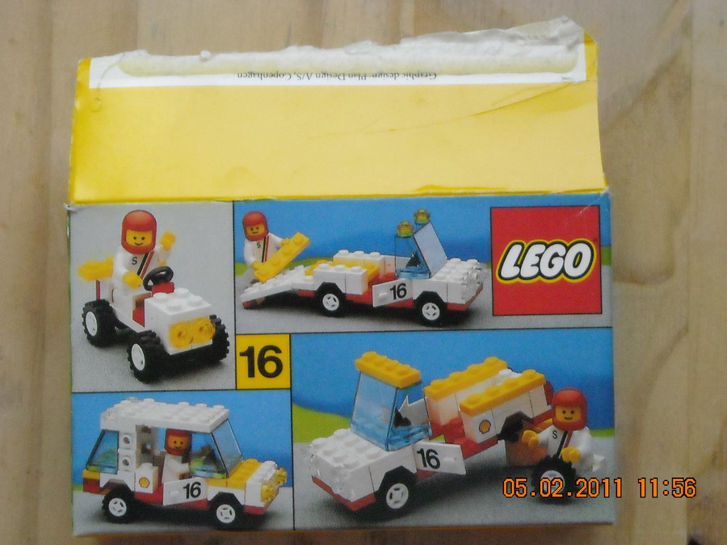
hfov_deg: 18.7
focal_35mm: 105
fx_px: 2205
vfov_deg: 14.1
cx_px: 364
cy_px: 272
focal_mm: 17.1
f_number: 4.7
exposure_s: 1/250
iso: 800
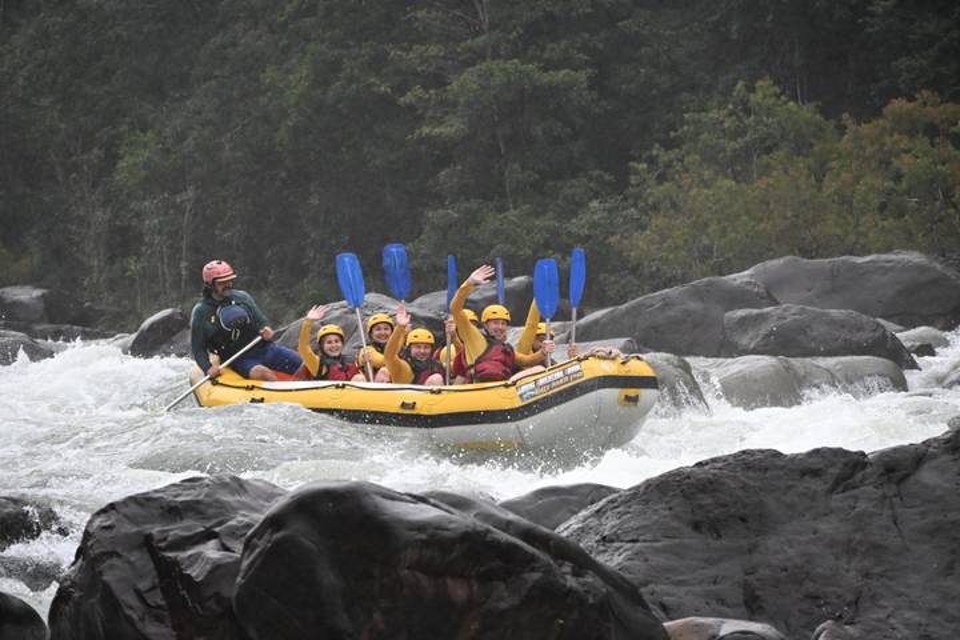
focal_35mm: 210
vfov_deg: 6.5
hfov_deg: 9.8
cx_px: 480
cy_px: 320
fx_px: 5600
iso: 2500
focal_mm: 140
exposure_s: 1/1000
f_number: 6.3
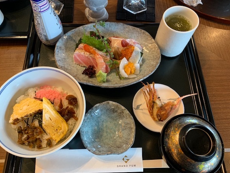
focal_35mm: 28
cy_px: 87
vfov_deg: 49.8
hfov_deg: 63.4
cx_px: 109
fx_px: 186
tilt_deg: -67.0
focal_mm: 4.25
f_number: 1.8
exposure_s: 1/60
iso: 160
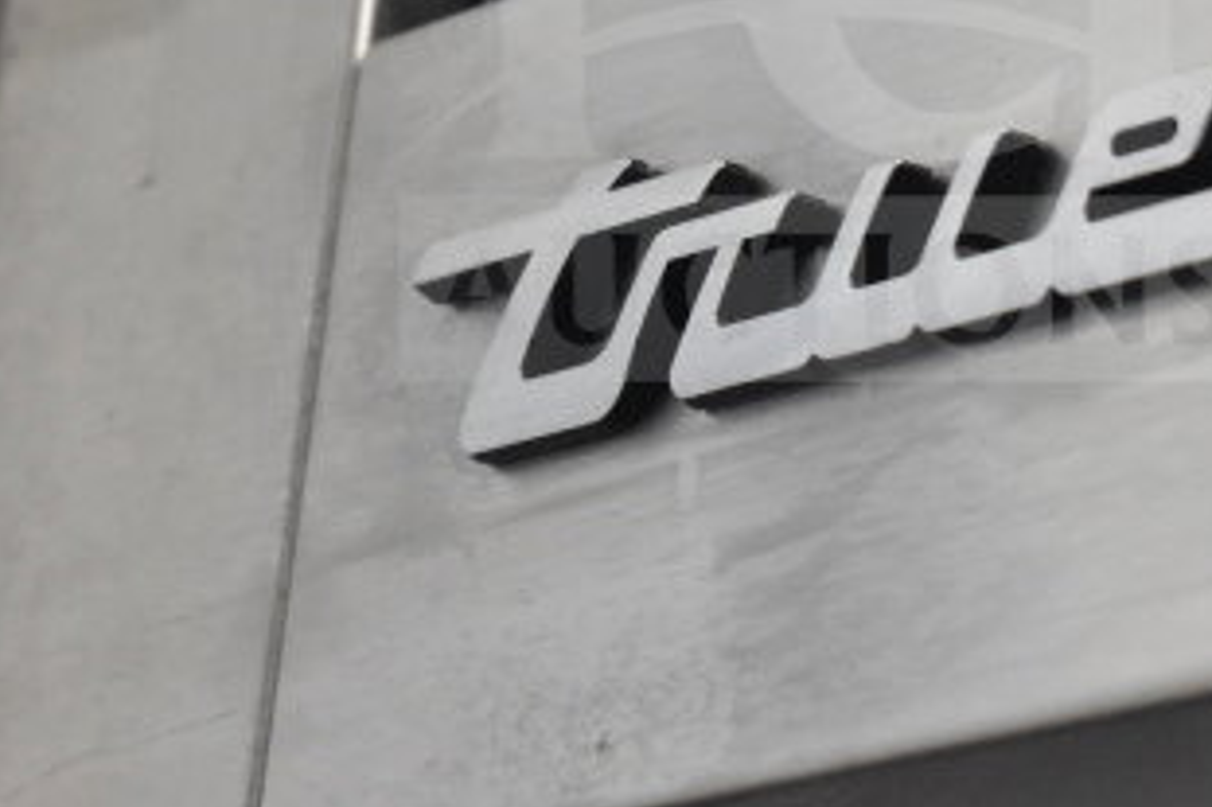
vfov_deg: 8.4
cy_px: 72
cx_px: 834
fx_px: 5450
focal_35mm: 162
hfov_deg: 12.7
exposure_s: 1/125
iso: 6400
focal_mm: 55
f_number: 5.6
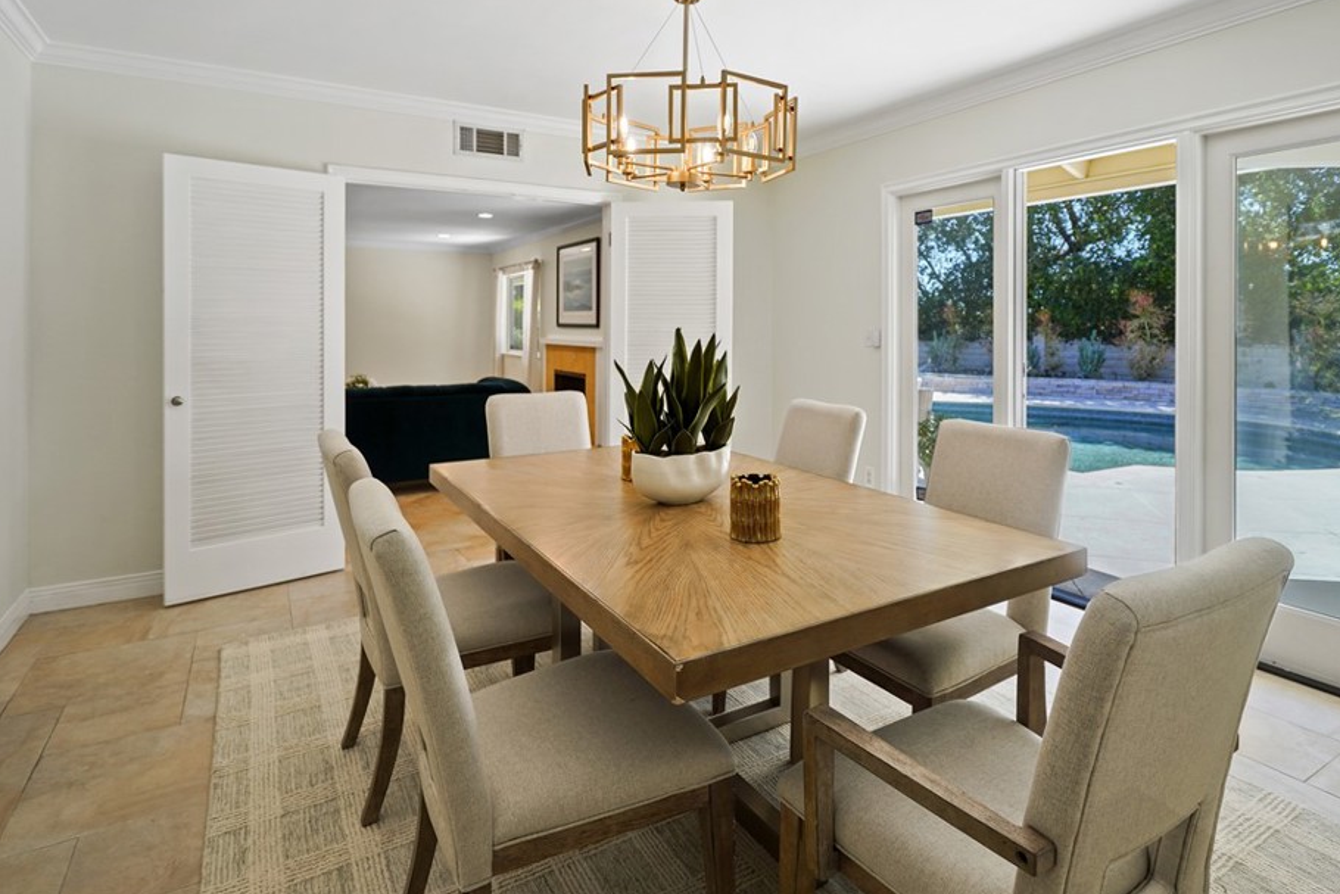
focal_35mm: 18
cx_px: 730
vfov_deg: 67.4
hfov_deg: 89.8
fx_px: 670
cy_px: 463
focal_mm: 16
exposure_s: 1/60
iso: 125
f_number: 4
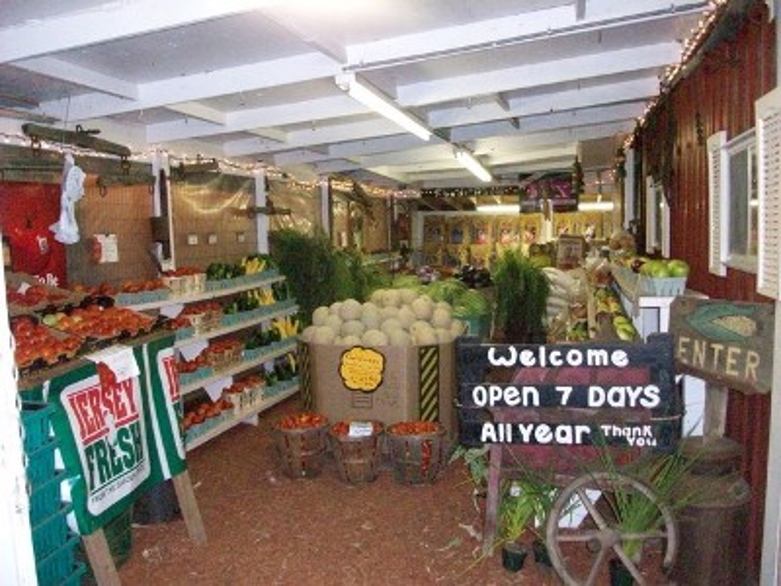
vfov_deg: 41.8
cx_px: 390
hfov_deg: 54.0
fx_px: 767
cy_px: 293
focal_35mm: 34
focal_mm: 5.7
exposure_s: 1/128
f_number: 2.8
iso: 800
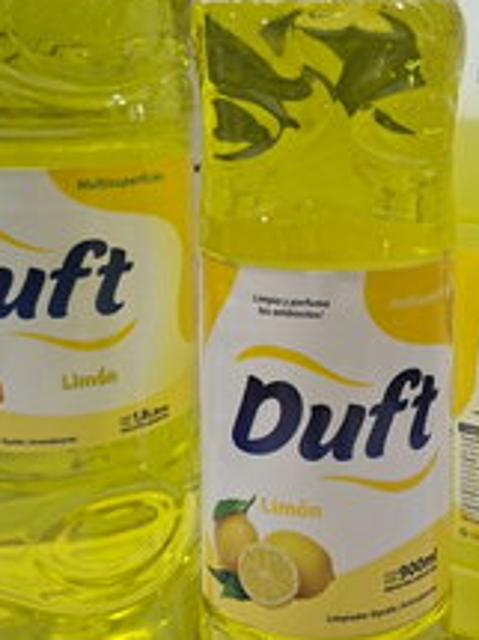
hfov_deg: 25.3
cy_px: 207
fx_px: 1053
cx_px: 372
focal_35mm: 57
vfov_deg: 33.5
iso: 250
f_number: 1.8
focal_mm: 5.54
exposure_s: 1/30
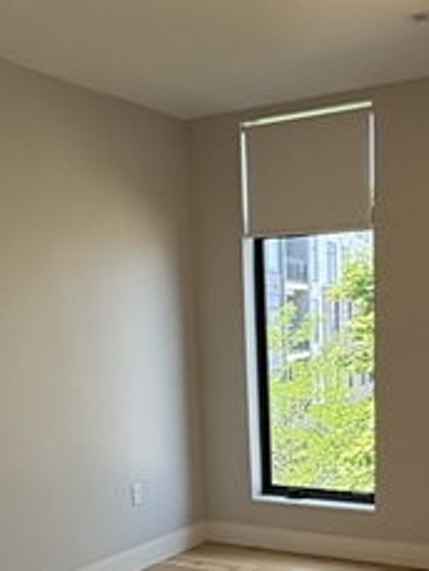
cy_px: 469
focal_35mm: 47
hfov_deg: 30.5
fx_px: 776
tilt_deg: -10.4
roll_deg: +0.7
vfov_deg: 38.7
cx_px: 312
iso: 100
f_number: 2.2
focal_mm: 2.22
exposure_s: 1/120
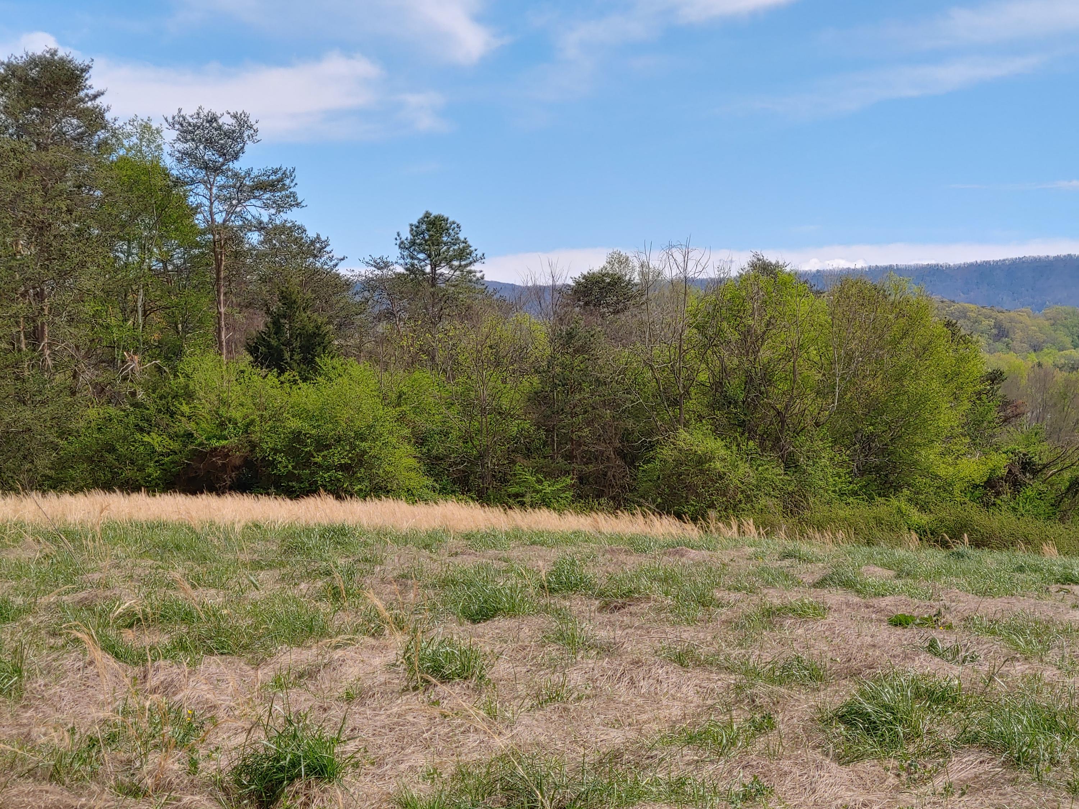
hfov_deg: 31.2
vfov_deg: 23.7
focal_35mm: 62
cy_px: 404
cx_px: 540
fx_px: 1933
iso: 50
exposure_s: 1/515
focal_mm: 5.88
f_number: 2.4
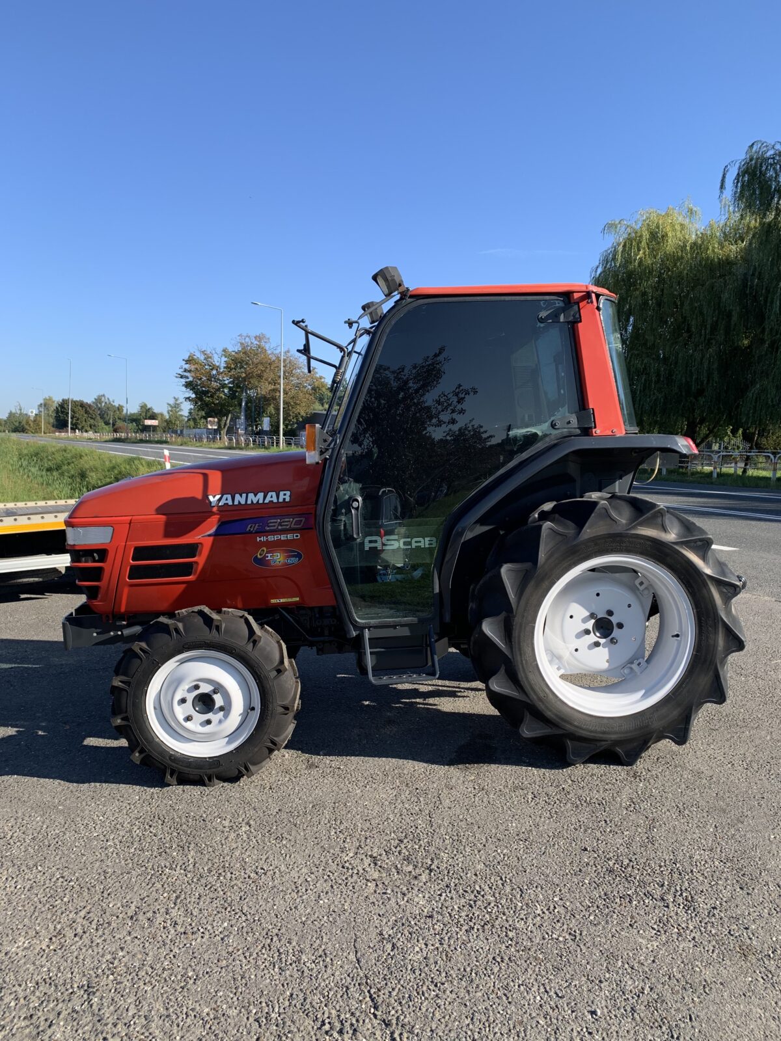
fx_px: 782
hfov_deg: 53.1
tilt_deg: -5.1
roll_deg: -0.7
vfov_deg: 67.3
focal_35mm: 26
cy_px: 520
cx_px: 390
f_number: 1.8
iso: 25
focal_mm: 4.25
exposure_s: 1/1205
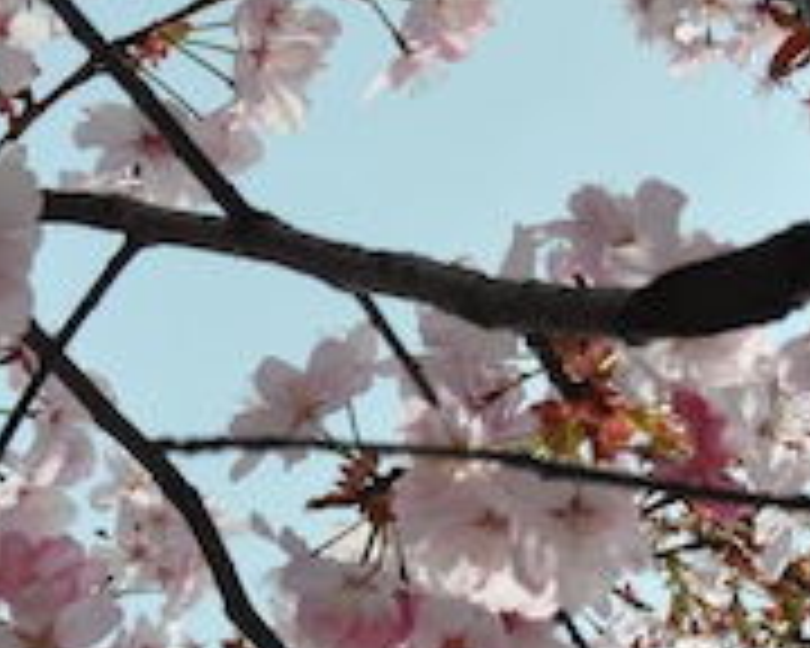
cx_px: 1386
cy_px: 155
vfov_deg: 8.1
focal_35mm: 190
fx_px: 4555
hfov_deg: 9.7
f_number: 10
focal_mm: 38
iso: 200
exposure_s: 1/400
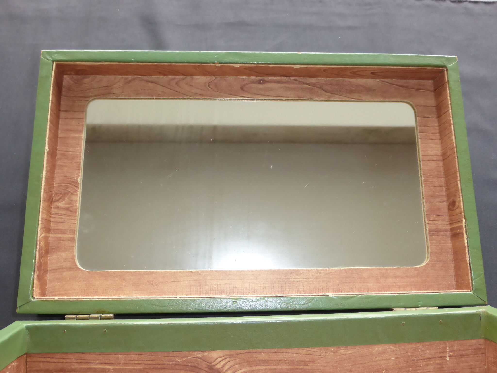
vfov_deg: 41.8
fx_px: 488
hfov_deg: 54.0
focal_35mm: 34
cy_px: 186
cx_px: 248
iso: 400
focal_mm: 6.1
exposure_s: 1/60
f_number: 3.7
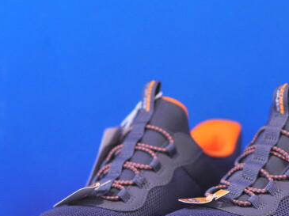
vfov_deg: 9.4
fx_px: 1318
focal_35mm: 158
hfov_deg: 12.5
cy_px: 127
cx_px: 213
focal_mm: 50
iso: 250
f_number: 2.2
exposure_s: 1/320
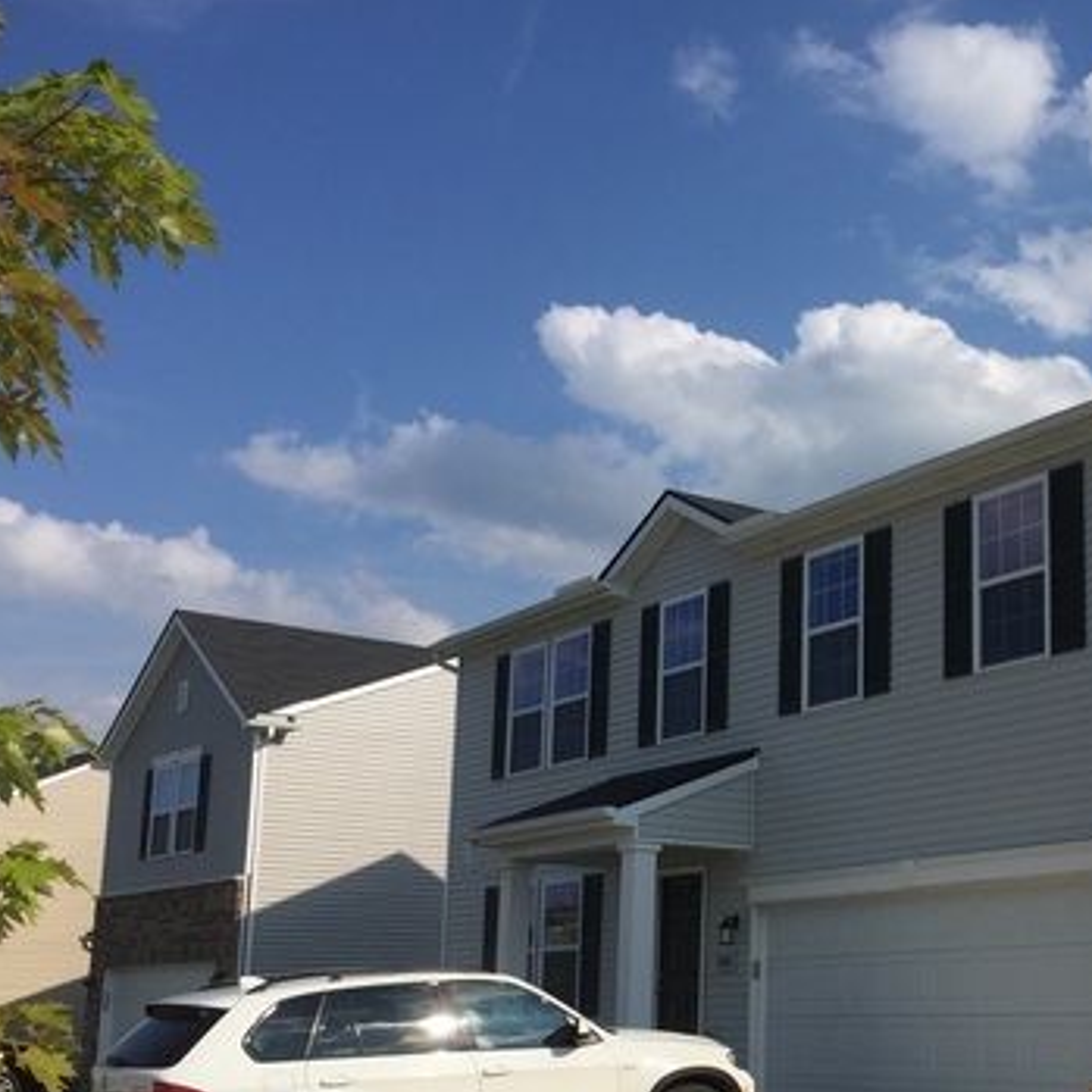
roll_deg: -0.3
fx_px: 1749
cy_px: 676
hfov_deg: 33.3
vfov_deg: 34.5
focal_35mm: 49
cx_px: 931
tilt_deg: +11.4
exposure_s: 1/3968
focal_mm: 4.15
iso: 32
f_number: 2.2
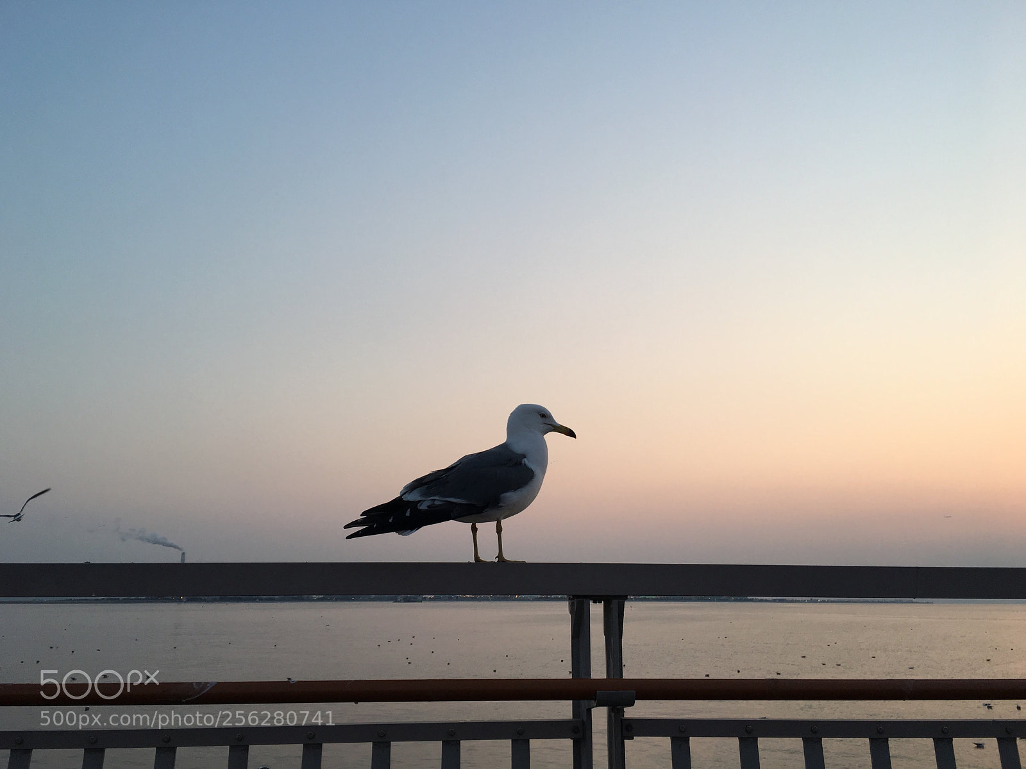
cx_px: 513
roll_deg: -1.8
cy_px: 384
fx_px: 859
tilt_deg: +14.3
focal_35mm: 29
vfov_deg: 48.2
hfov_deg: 61.7
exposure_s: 1/120
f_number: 2.2
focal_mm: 4.15
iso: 32
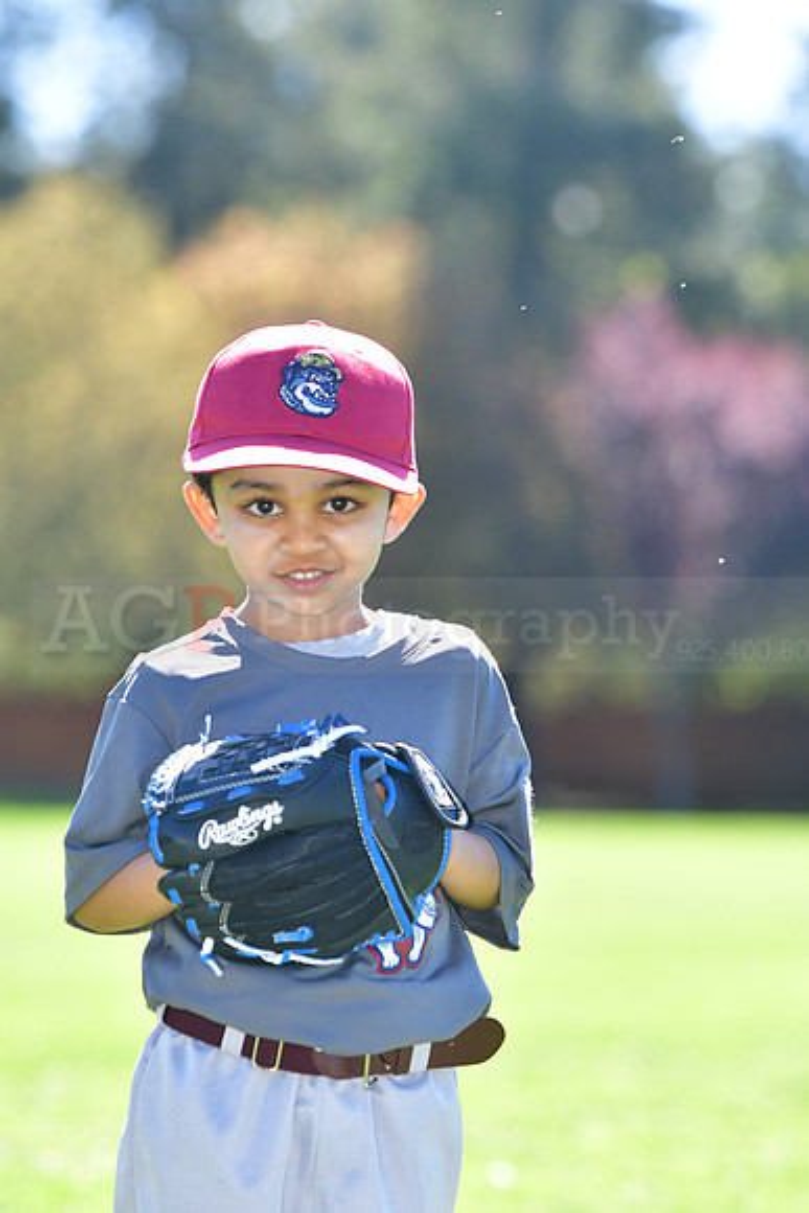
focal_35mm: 202
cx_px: 404
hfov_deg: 6.8
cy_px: 606
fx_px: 6821
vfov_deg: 10.2
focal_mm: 135
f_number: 4.5
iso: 400
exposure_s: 1/800
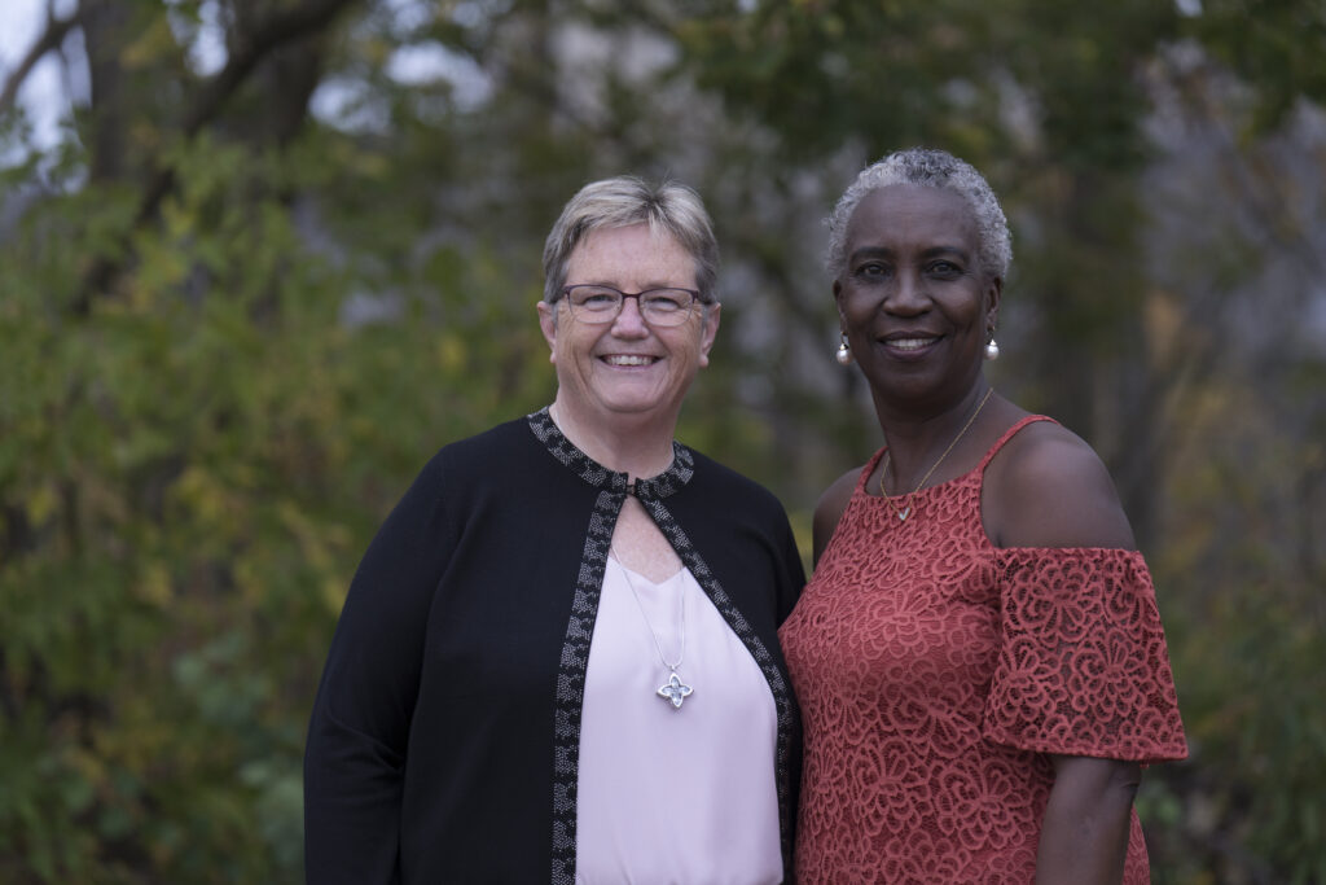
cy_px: 442
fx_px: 4752
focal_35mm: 129
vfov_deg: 10.6
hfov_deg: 15.9
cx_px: 663
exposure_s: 1/200
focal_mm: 129
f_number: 2.8
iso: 500
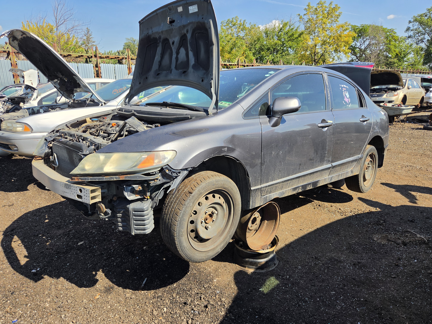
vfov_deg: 58.9
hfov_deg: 73.9
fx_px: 287
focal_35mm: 23
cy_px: 162
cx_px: 216
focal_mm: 5.4
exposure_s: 1/3009
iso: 80
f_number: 1.8
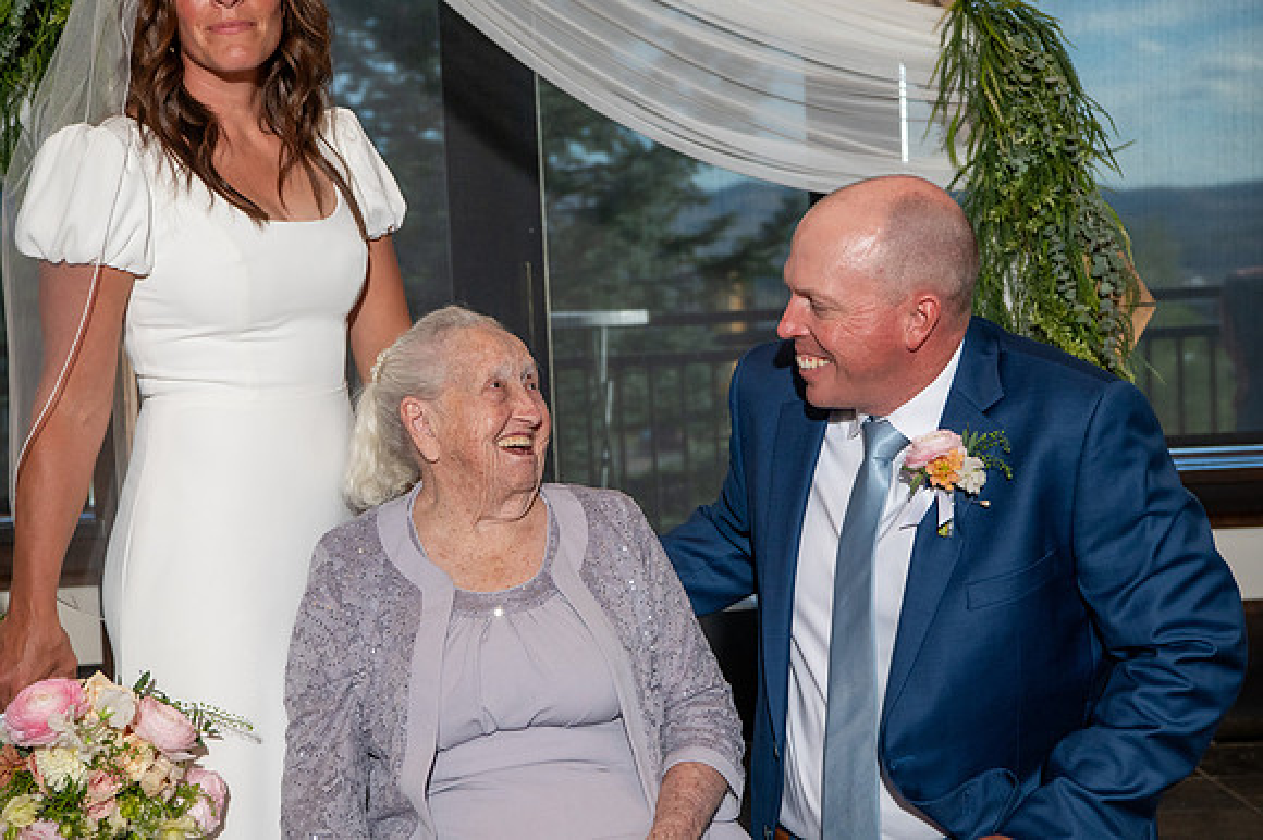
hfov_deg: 28.9
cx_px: 632
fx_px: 2454
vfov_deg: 19.4
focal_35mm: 70
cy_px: 420
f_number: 8
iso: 3200
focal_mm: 70
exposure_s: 1/160
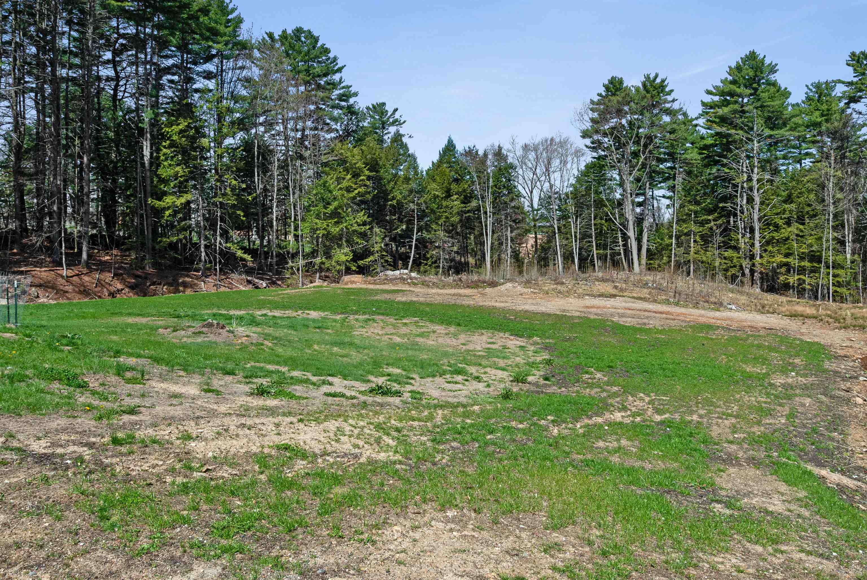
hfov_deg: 53.1
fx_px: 868
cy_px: 290
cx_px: 434
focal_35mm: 36
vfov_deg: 37.0
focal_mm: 24
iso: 200
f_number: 10
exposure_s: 1/320
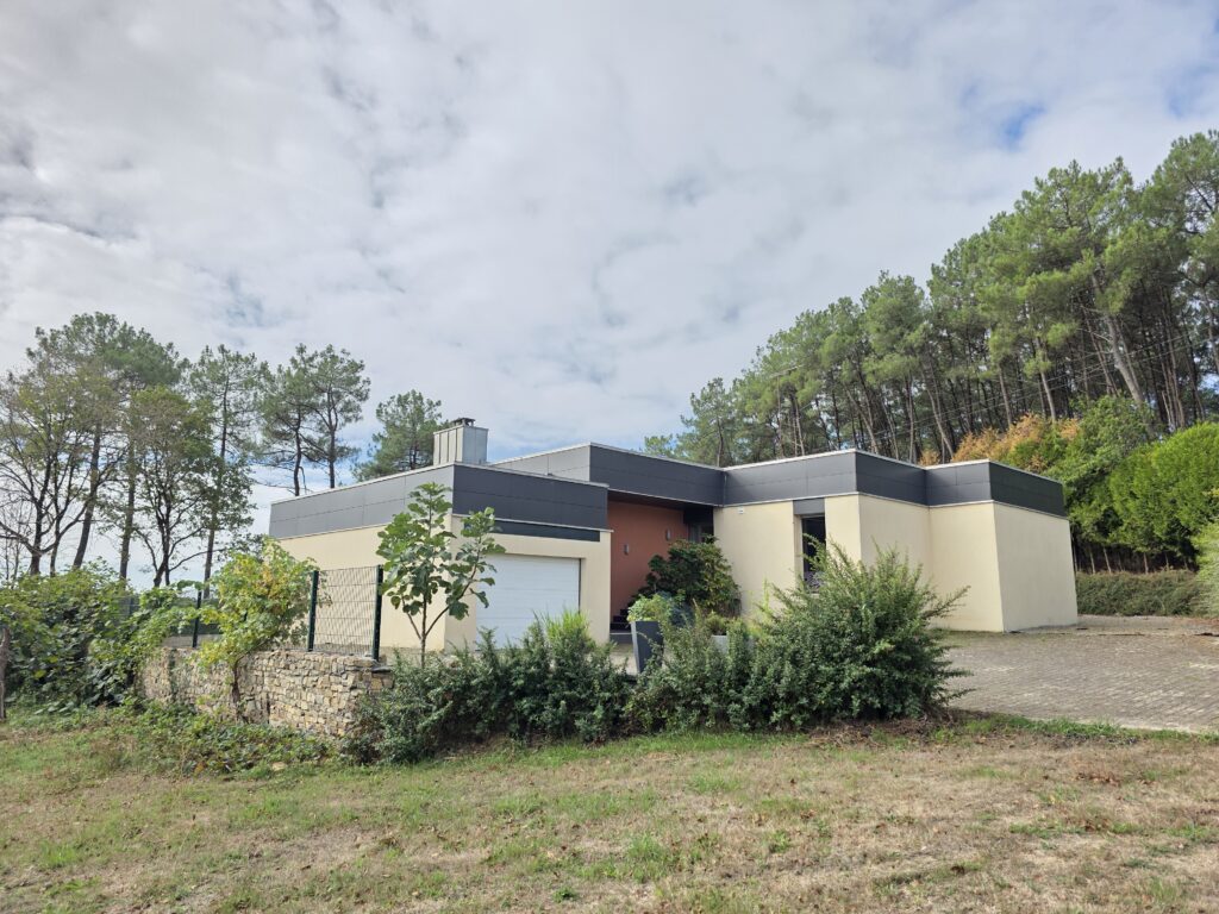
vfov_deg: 58.9
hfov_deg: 73.9
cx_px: 610
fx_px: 810
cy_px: 457
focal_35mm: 23
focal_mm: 6.3
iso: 80
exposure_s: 1/3446
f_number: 1.7
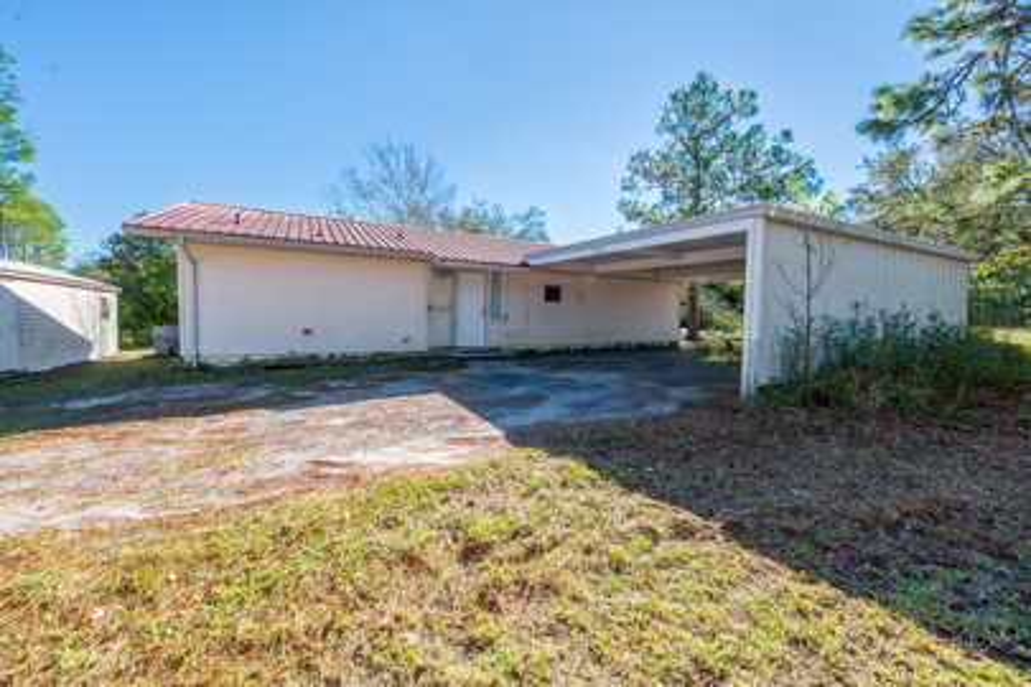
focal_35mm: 14
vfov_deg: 81.2
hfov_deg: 104.3
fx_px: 401
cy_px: 344
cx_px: 516
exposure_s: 1/2500
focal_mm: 14
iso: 400
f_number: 9
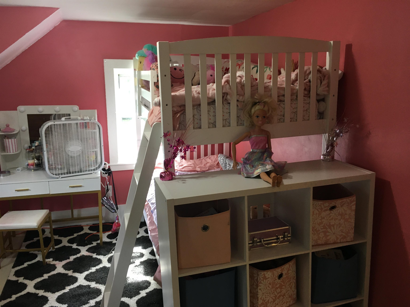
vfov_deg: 48.2
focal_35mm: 29
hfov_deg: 61.7
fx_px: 343
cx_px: 205
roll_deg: -1.0
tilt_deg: -10.2
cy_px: 154
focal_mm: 4.15
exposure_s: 1/30
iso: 100
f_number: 2.2
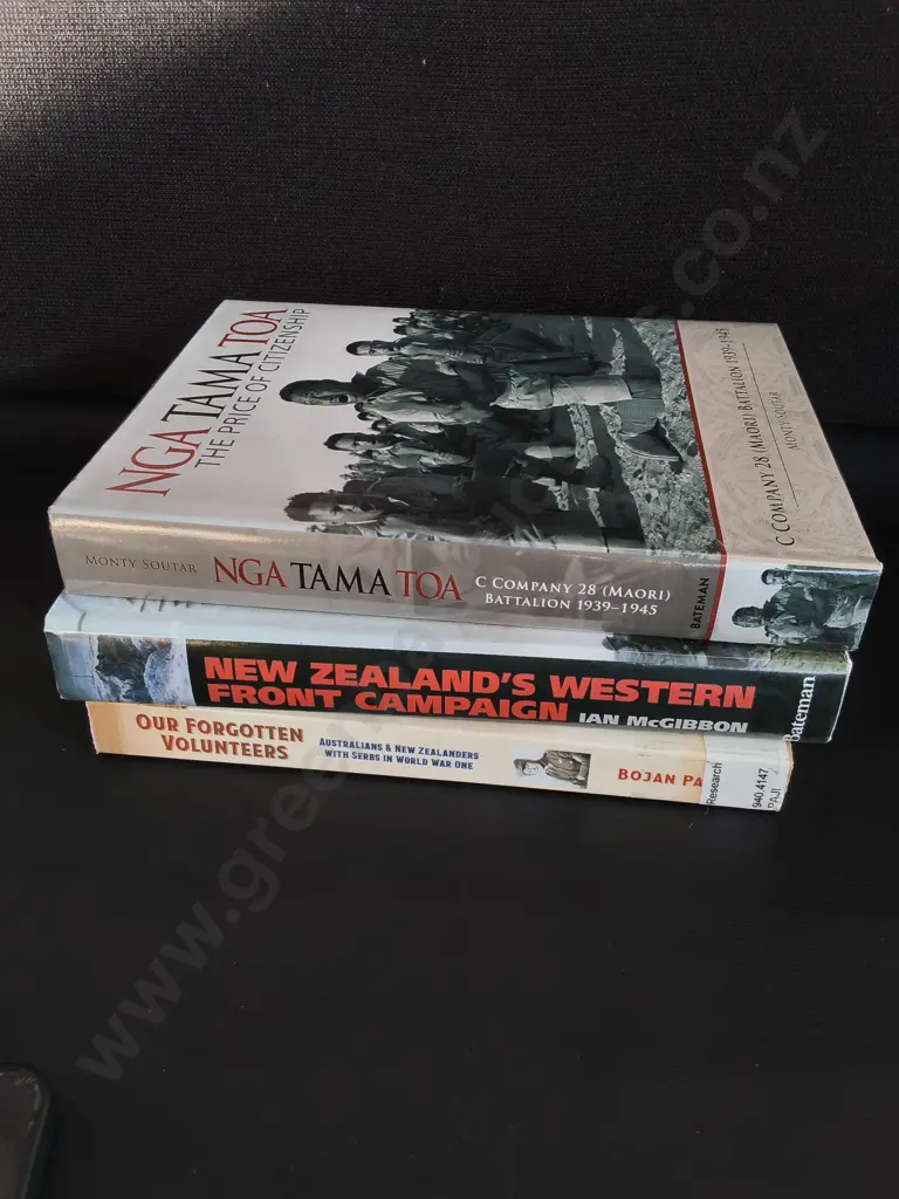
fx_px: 935
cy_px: 600
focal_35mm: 27
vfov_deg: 65.3
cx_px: 450
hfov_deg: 51.4
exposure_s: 1/163
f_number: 2
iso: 32
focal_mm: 2.87
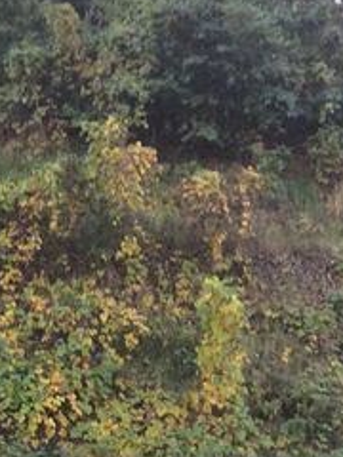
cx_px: -83
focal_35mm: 96
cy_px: 364
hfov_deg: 14.8
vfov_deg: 20.2
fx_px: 1268
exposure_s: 1/24
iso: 100
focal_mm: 3.3
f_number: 2.4
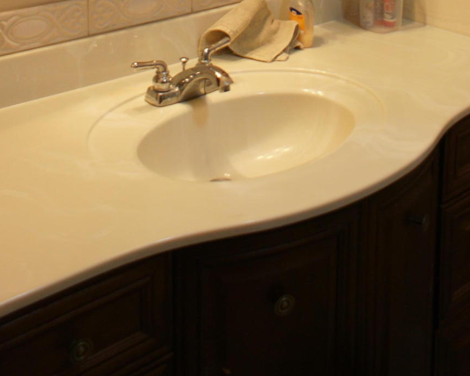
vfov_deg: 22.0
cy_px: -166
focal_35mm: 59
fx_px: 821
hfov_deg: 31.9
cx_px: 280
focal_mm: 18
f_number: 3.5
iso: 400
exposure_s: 1/30
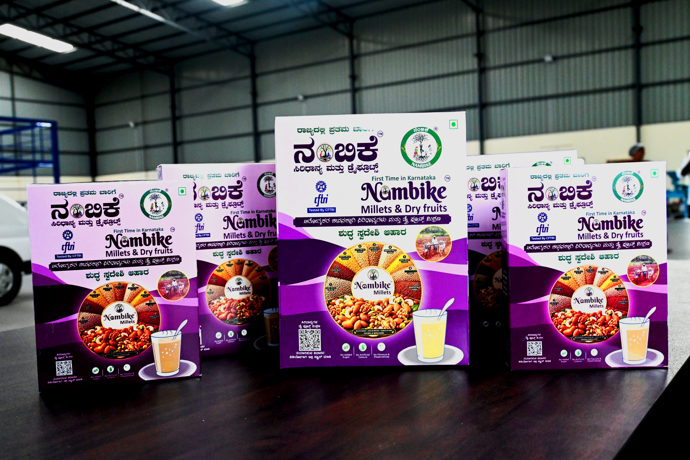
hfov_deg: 55.1
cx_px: 345
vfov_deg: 38.4
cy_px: 230
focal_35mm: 34
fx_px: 661
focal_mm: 23
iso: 2500
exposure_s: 1/160
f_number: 6.3
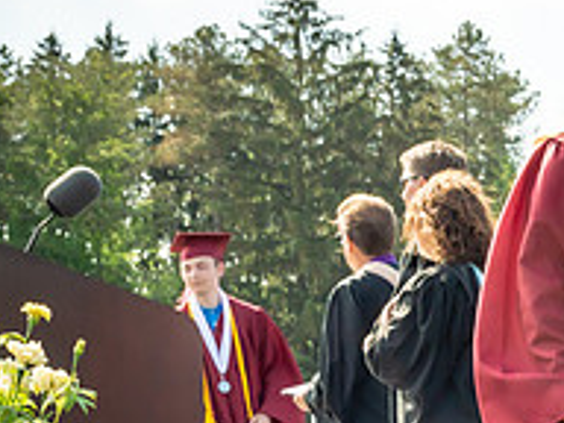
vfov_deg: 11.1
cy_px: 435
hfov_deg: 14.2
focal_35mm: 132
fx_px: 2151
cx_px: 762
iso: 200
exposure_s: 1/800
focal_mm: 26
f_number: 7.1
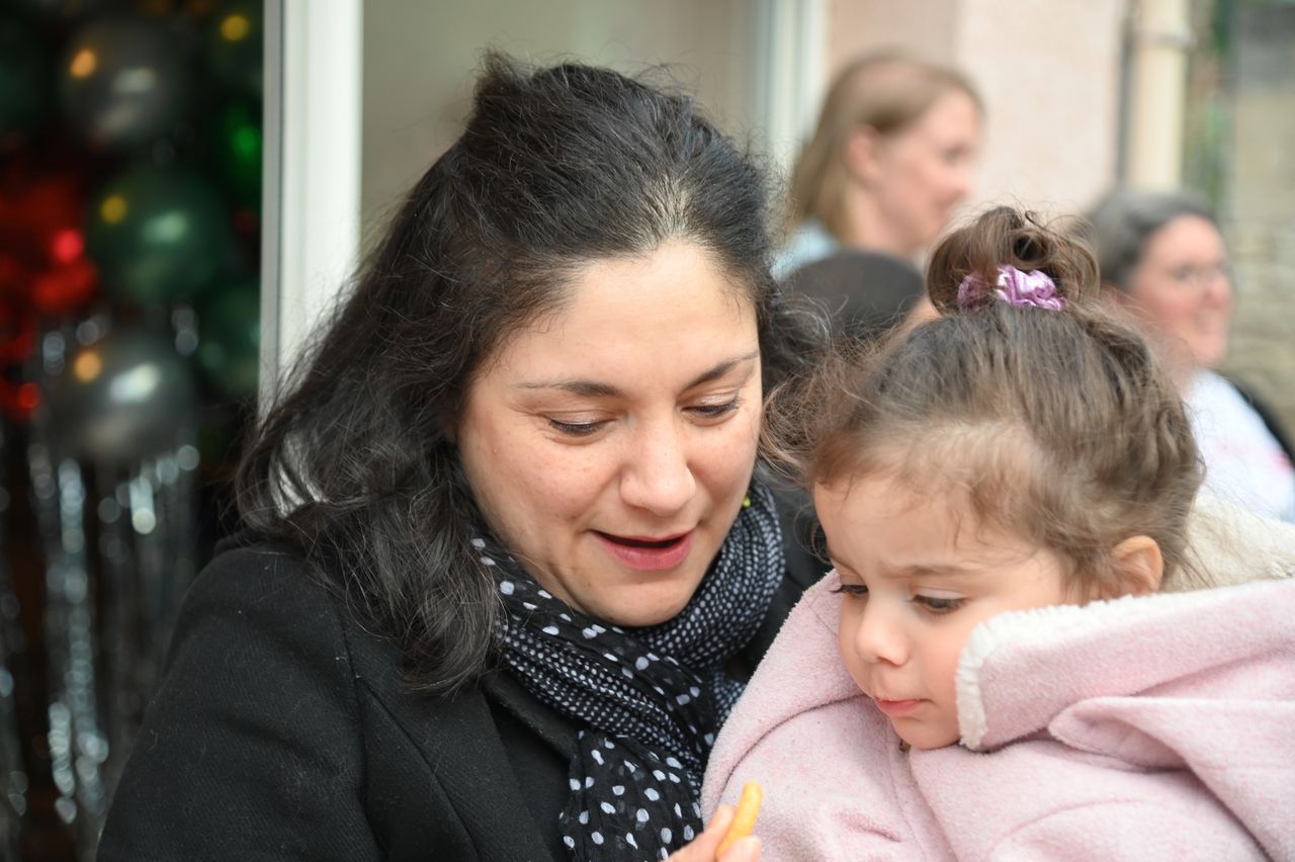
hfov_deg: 30.5
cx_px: 648
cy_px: 431
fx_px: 2373
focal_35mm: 66
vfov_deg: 20.6
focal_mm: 66
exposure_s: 1/125
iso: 640
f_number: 4
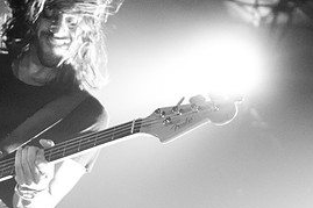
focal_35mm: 97
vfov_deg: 14.1
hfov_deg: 20.8
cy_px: 113
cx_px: 56
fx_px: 843
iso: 1000
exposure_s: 1/250
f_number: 1.8
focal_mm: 30
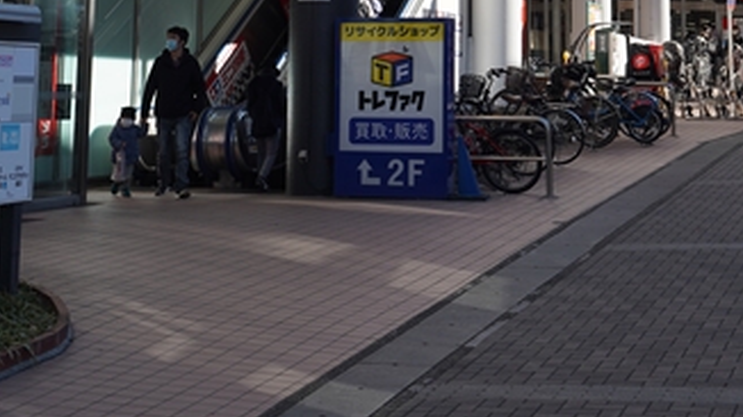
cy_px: -186
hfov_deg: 23.7
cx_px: 399
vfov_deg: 12.8
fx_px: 1772
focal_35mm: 90
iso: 100
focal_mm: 35
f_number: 6.3
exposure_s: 1/200
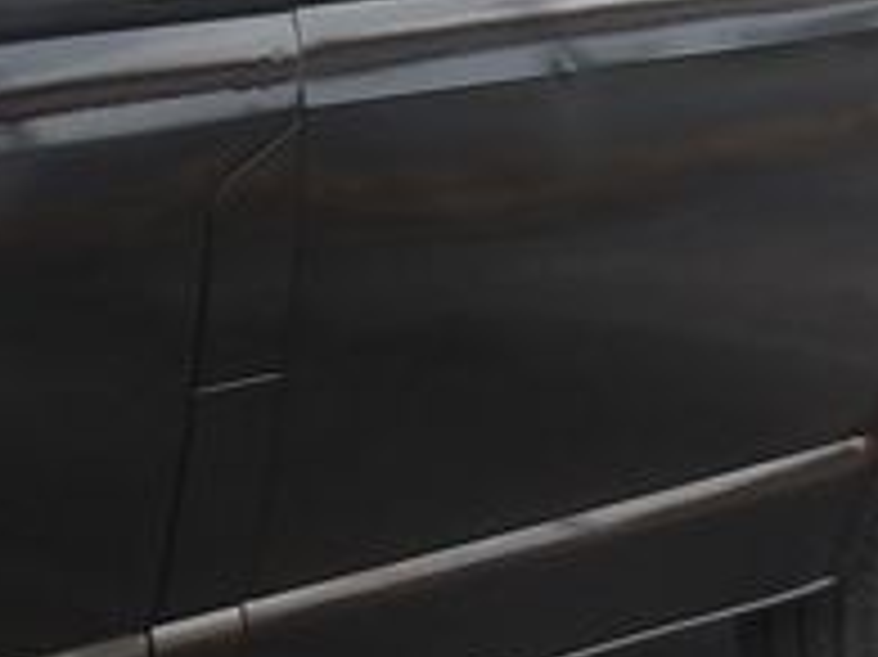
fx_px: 3599
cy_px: 248
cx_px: -684
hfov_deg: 12.7
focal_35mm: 142
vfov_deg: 10.4
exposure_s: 1/177
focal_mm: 4.9
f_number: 3
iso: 100
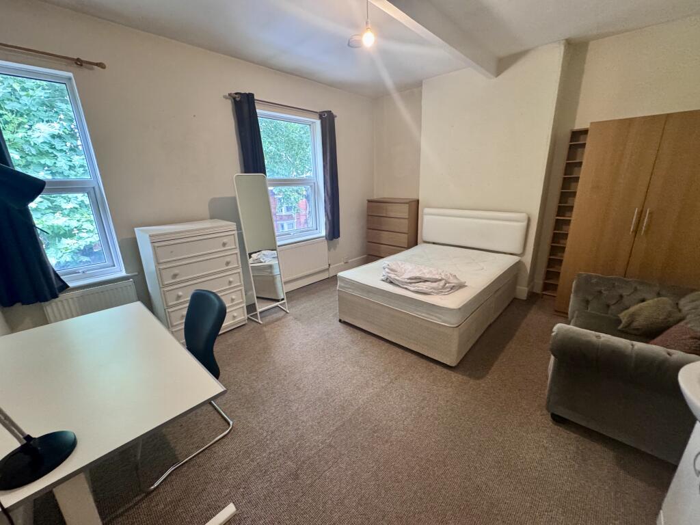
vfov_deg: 85.7
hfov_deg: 102.1
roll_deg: +2.1
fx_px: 283
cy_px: 262
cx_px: 350
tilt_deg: -15.7
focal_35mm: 14
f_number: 2.2
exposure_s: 1/60
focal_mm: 2.22
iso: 500
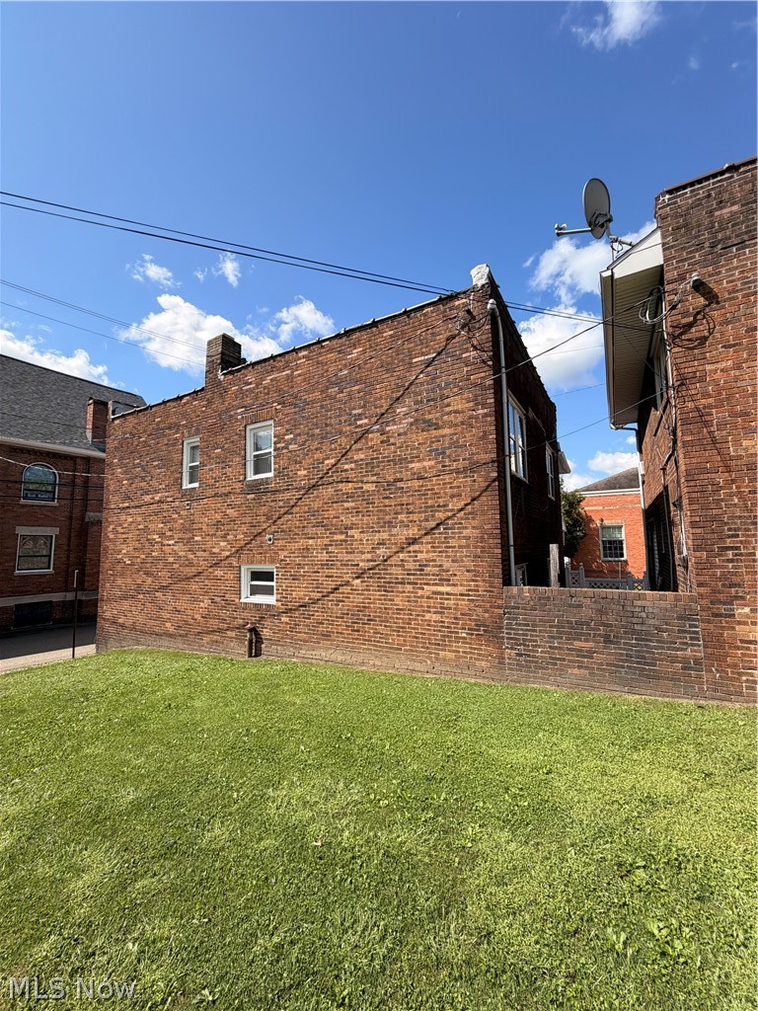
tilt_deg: +6.2
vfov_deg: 102.1
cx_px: 379
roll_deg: +0.9
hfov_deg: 85.7
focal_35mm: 14
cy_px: 506
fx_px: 409
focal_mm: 2.22
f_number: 2.2
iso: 25
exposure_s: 1/770
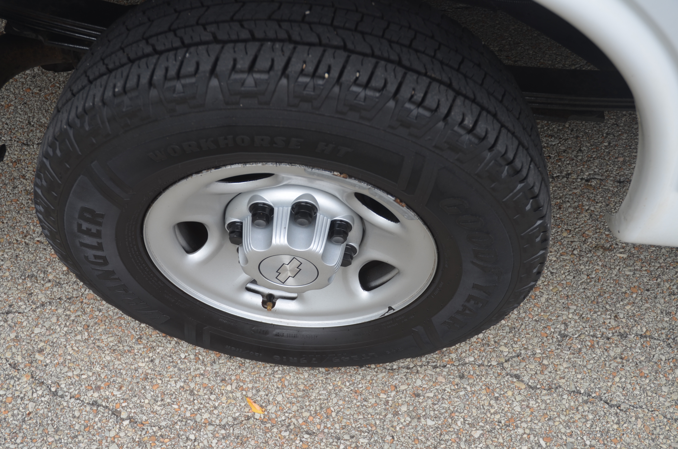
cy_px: 224
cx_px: 339
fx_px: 761
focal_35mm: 40
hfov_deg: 48.0
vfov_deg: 32.9
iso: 100
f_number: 4
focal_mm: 27
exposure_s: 1/200
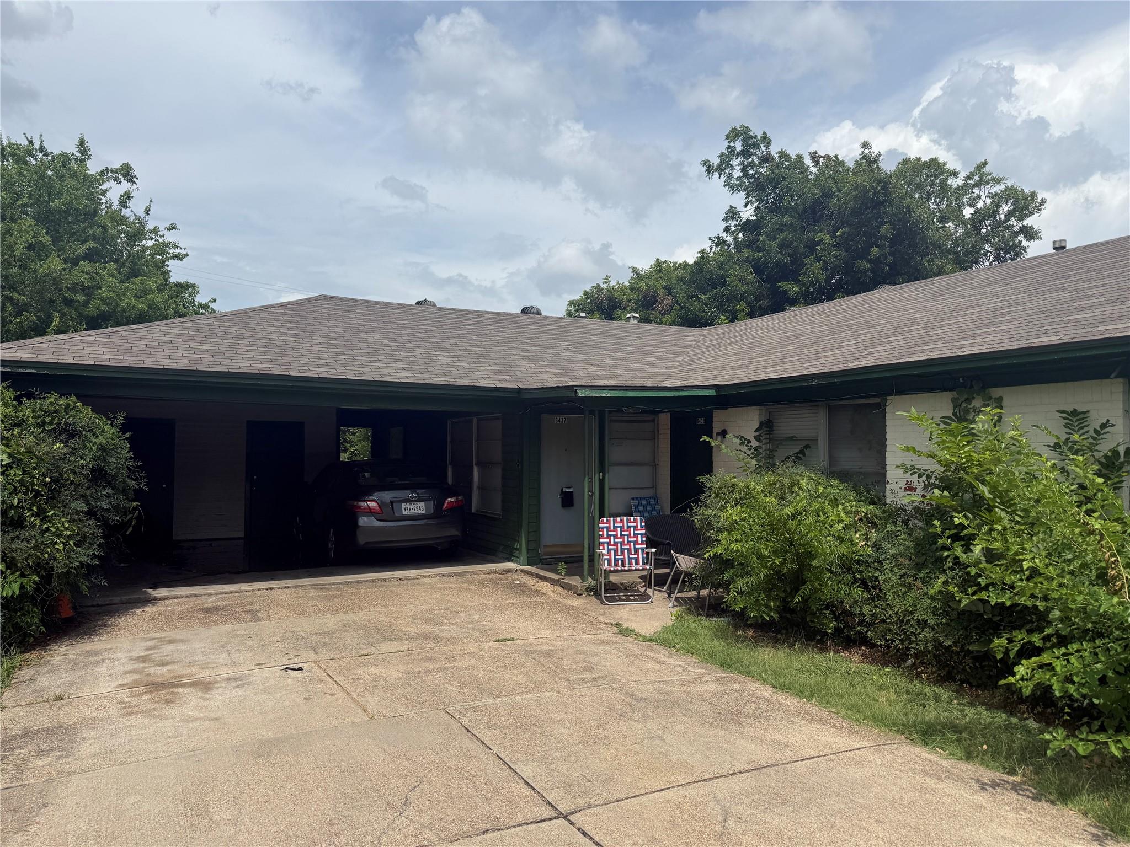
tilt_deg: +2.3
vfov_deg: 56.8
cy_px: 424
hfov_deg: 71.6
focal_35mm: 24
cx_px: 565
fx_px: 783
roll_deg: +0.6
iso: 80
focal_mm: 6.76
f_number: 1.78
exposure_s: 1/7353
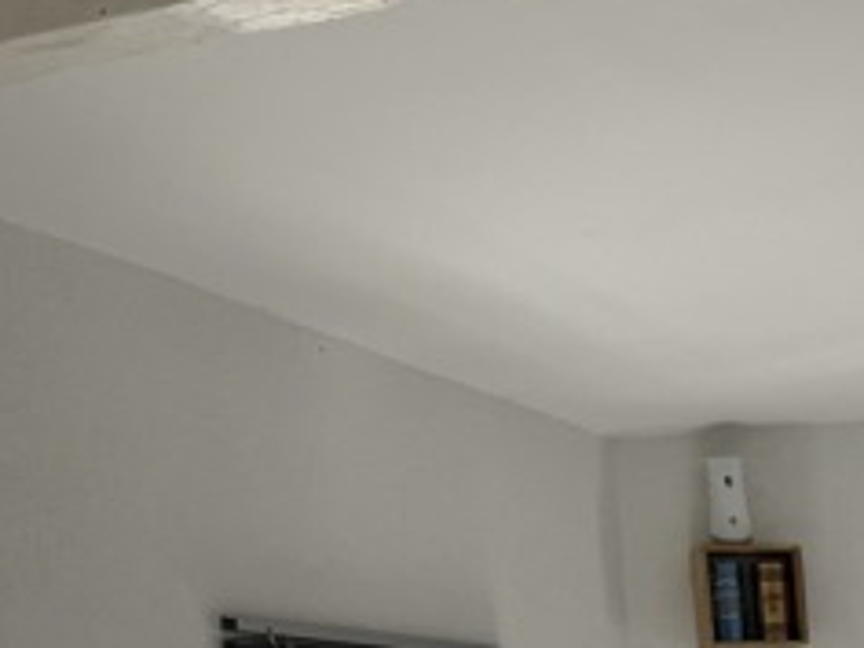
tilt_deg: -5.7
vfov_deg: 15.3
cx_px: 1285
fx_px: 2196
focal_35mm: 88
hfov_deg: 19.5
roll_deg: +3.3
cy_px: 1014
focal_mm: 5.1
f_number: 1.6
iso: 40
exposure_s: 1/276
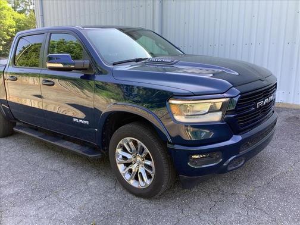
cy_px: 112
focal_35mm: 31
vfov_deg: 45.4
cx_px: 150
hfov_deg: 58.4
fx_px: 269
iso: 50
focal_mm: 3.3
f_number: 2.4
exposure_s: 1/120
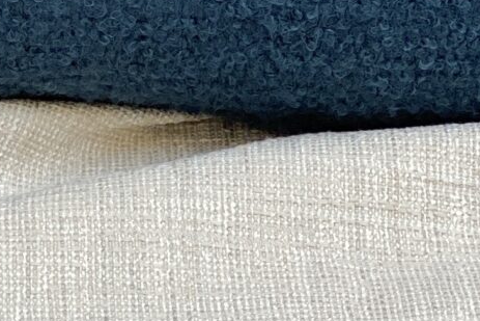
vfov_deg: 4.5
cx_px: -215
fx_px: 3988
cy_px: -280
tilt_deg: -22.1
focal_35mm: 299
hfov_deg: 6.8
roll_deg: +1.9
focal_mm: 6
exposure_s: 1/122
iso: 50
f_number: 2
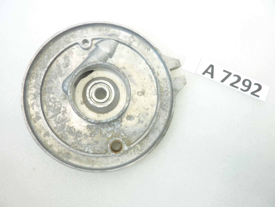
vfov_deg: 54.9
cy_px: 104
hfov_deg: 69.4
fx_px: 199
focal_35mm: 25
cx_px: 138
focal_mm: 4.1
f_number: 3.3
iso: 80
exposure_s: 1/15
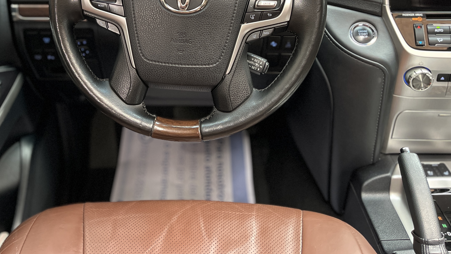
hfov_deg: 49.8
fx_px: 478
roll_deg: +0.7
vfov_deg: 28.3
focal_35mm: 40
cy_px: 15
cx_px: 158
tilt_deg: -22.9
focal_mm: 5.1
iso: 400
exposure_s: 1/60
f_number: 1.6
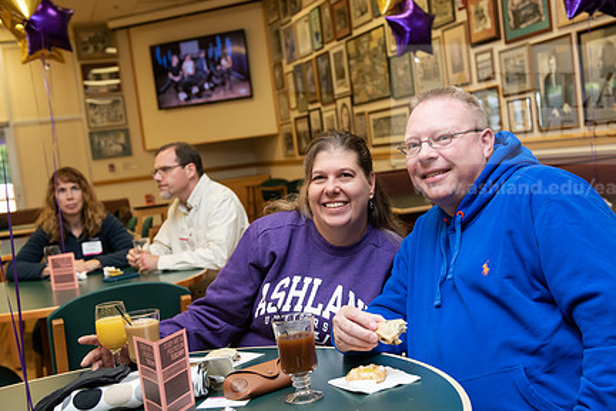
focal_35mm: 51
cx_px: 348
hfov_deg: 38.8
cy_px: 218
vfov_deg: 26.5
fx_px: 873
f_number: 4
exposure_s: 1/125
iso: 800
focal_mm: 38
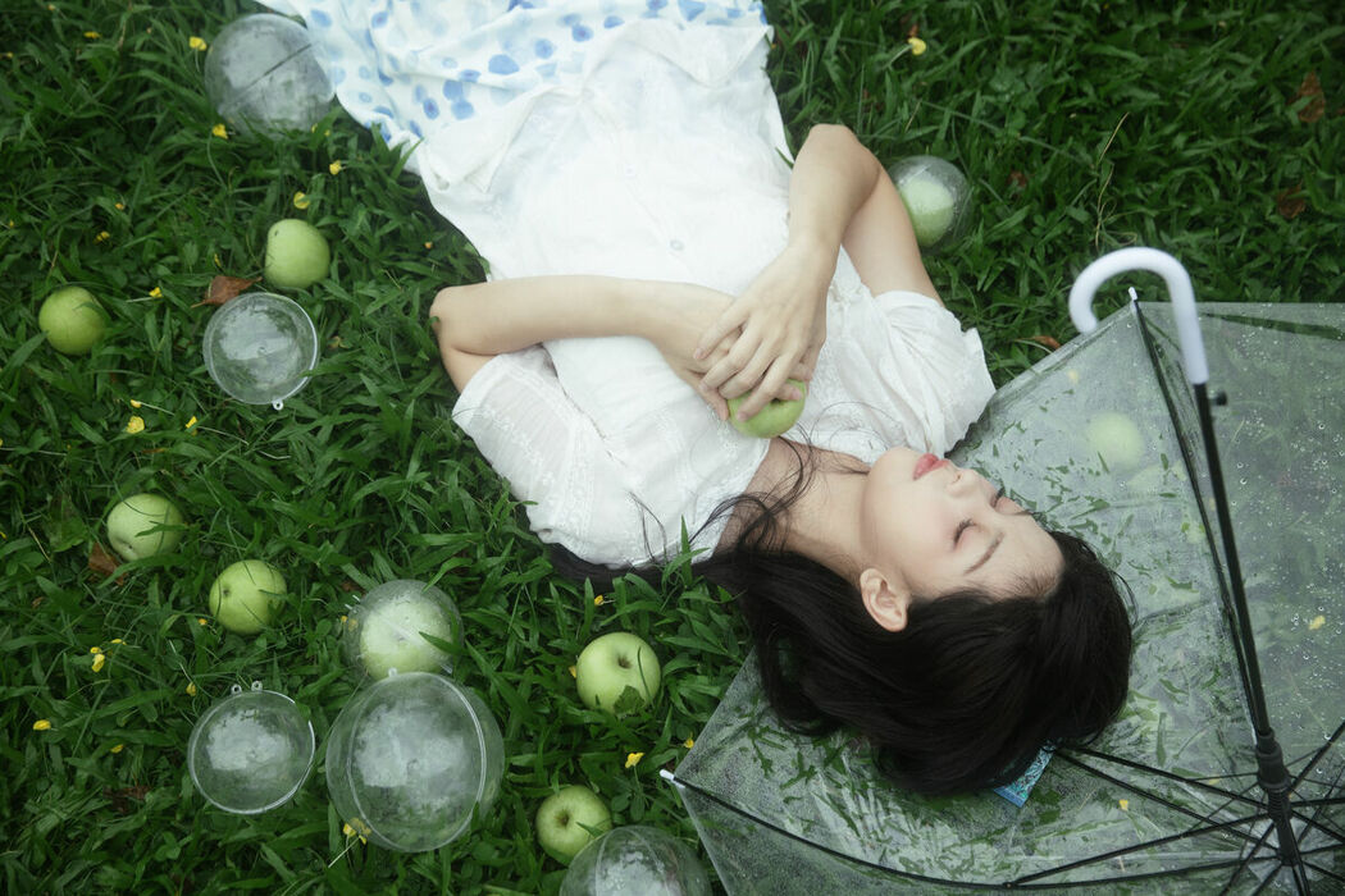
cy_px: 448
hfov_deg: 44.5
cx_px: 672
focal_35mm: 44
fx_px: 1644
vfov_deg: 30.5
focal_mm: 44
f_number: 4
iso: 200
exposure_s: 1/200
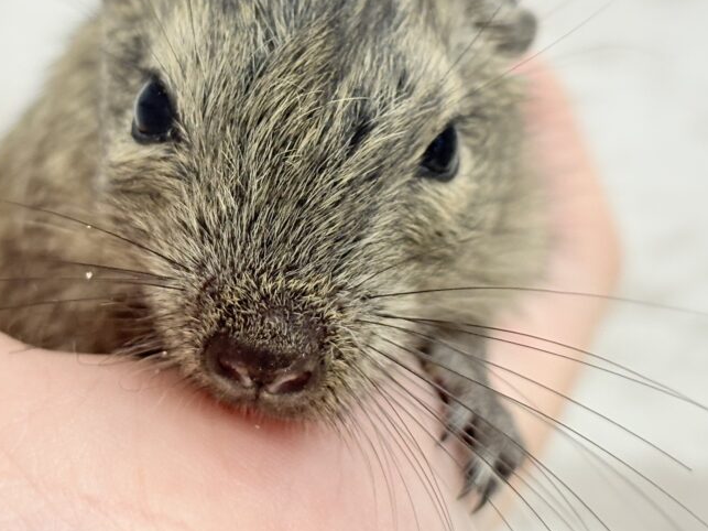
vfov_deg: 15.2
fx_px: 1984
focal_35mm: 97
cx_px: 282
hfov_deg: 20.2
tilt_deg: -4.6
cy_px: 134
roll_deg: -0.7
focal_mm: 5.96
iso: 50
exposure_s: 1/50
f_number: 1.6
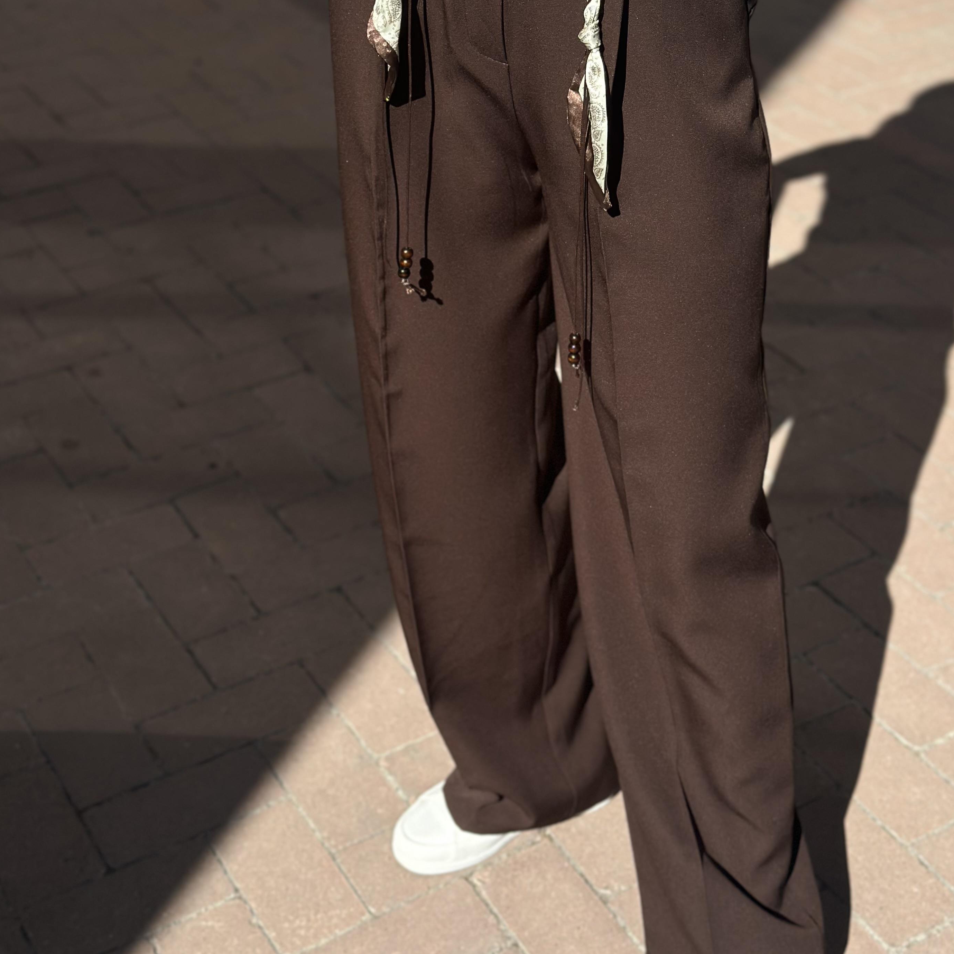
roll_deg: -0.7
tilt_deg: -28.7
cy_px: 320
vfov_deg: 27.6
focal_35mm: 62
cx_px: 516
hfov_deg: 27.7
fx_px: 1933
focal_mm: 6.86
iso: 100
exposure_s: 1/7634
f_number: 1.78
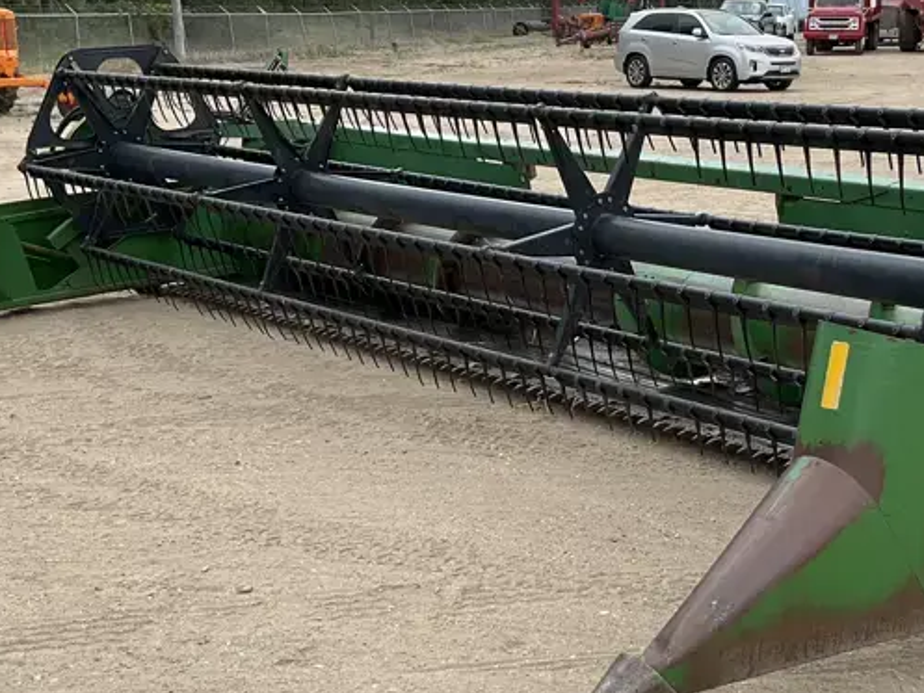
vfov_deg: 26.1
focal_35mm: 56
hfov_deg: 33.9
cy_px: 409
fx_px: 1495
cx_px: 638
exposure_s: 1/749
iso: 25
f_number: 1.8
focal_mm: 3
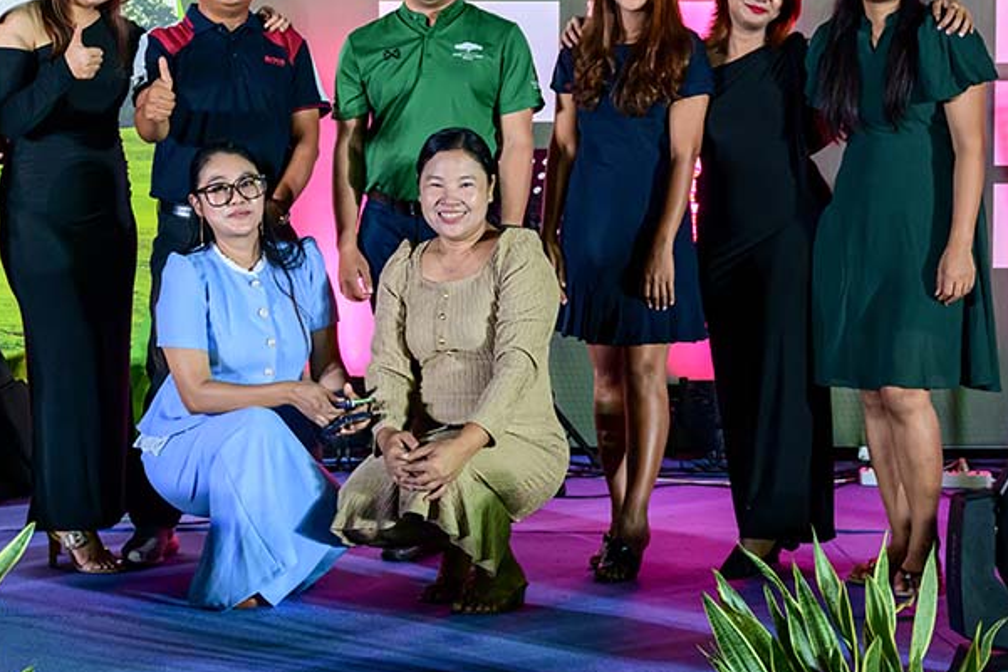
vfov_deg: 16.4
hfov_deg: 24.2
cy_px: 188
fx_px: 2324
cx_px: 248
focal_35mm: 83
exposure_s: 1/250
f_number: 4.5
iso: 3600
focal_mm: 52
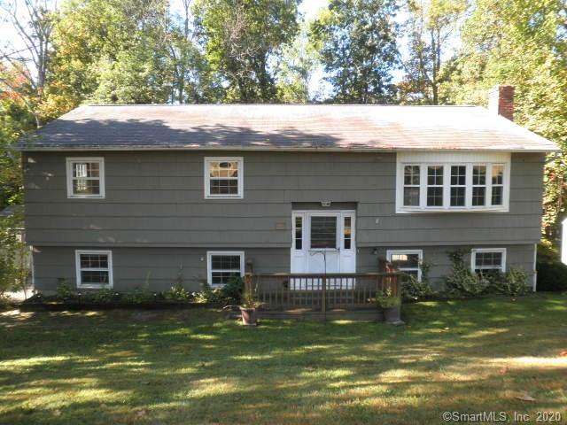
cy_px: 212
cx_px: 284
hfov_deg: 67.3
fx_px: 426
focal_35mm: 26
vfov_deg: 53.1
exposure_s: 1/100
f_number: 2.6
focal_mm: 4.7
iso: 64
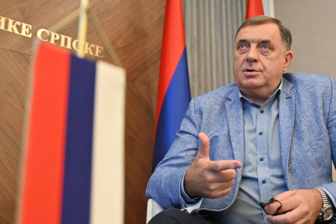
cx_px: 168
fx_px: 401
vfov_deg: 31.2
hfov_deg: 45.5
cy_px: 112
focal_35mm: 43
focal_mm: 43
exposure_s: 1/60
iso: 3200
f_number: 4
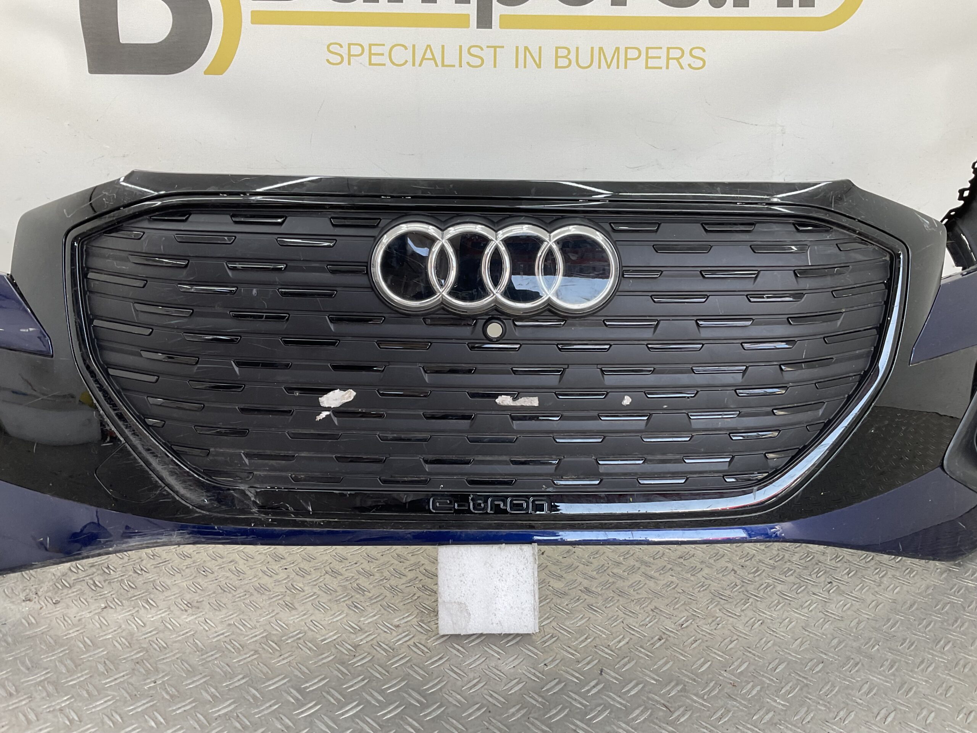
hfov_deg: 61.7
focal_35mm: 29
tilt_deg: -17.4
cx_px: 488
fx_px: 818
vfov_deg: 48.2
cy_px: 366
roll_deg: -2.6
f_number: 1.8
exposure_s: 1/120
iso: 25
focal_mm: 3
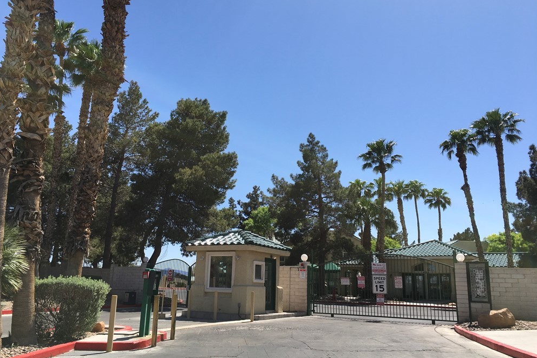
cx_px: 264
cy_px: 170
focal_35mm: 31
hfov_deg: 60.3
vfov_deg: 42.3
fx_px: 462
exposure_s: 1/1603
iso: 25
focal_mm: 4.15
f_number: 2.2
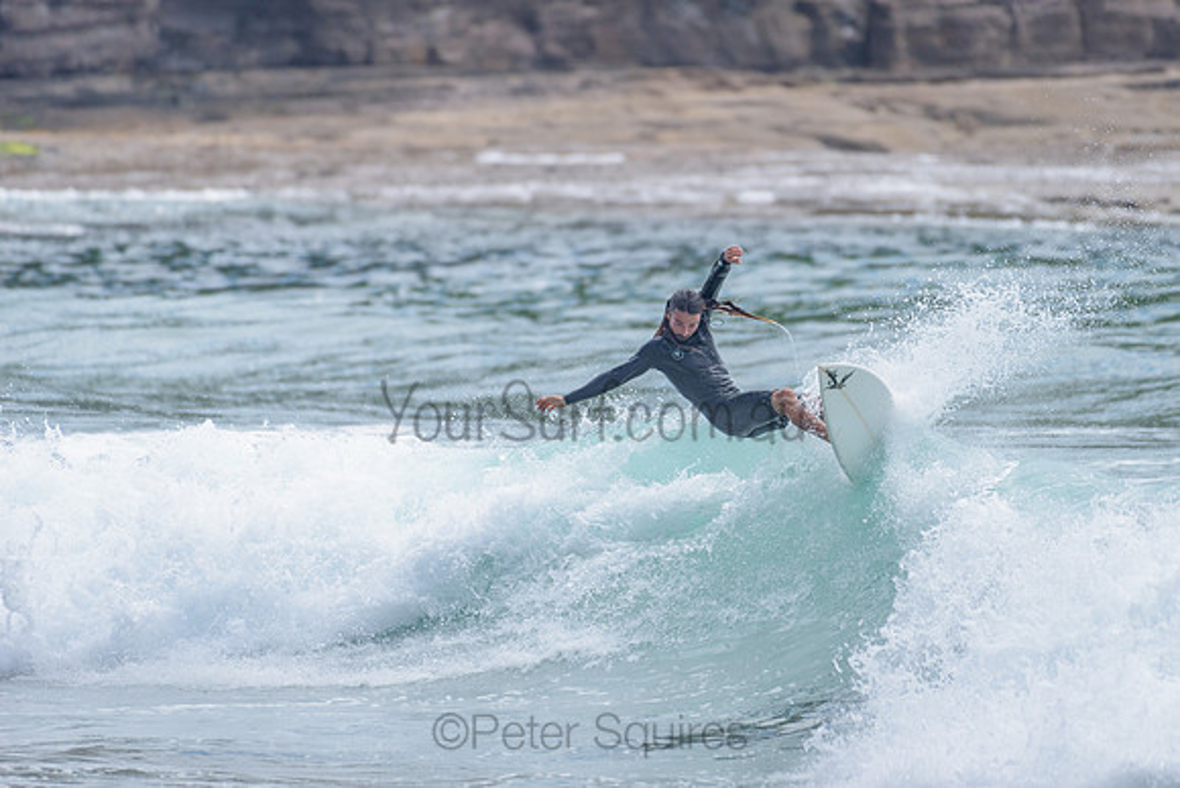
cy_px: 318
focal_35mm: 613
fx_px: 20100
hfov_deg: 3.4
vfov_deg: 2.2
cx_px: 723
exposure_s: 1/2000
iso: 280
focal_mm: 500
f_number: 5.6
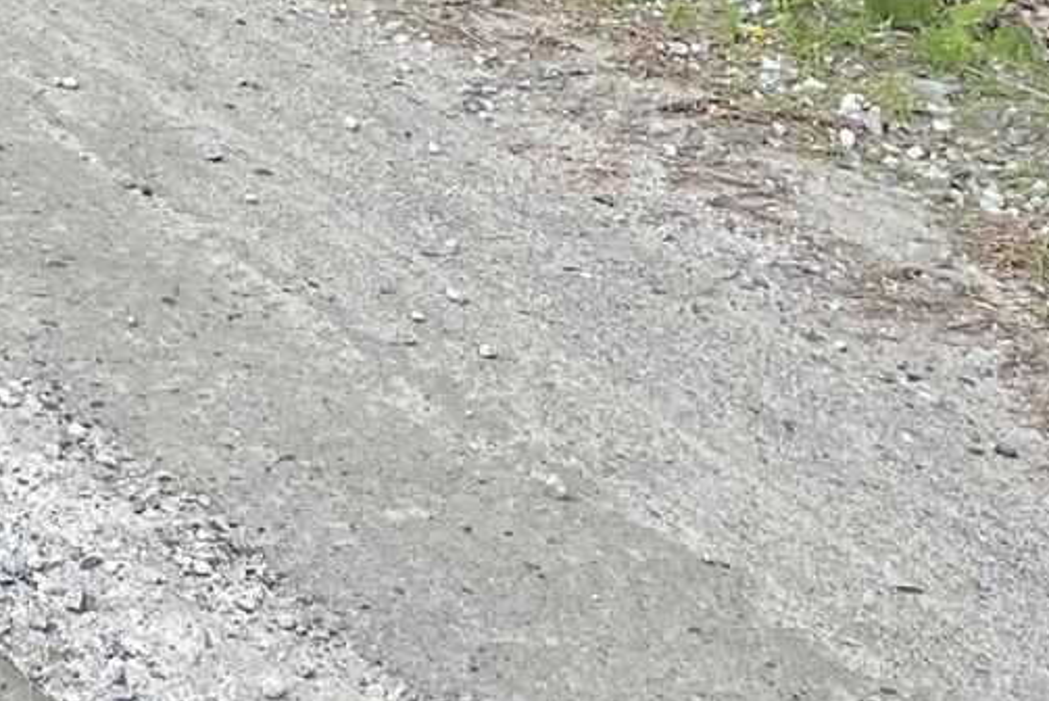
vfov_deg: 11.6
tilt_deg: -5.4
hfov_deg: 15.9
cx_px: -805
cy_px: -540
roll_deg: -0.3
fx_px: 3207
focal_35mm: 110
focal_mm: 4.2
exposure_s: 1/882
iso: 32
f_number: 1.6
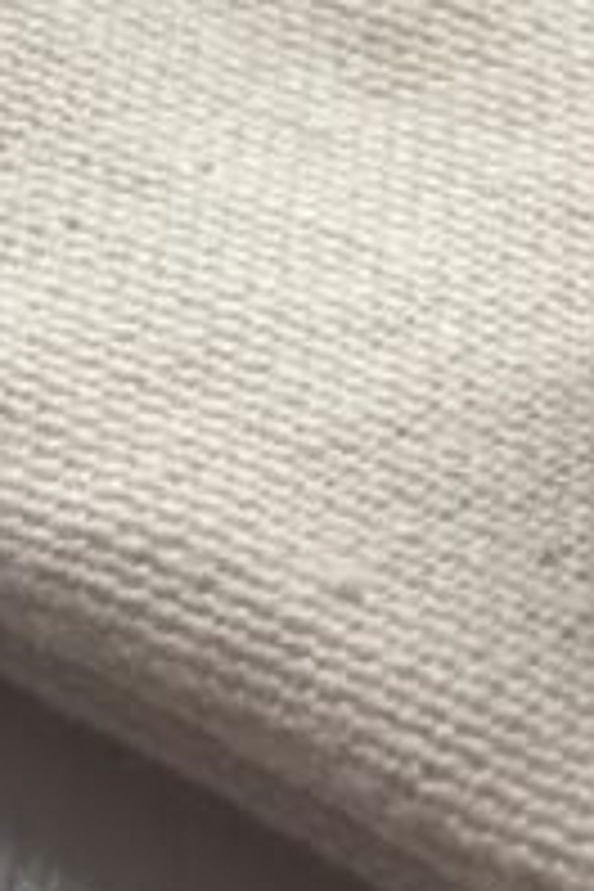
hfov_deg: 8.0
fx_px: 3861
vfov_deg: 12.8
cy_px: -234
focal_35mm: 156
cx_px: 1534
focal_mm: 4.15
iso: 32
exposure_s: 1/115
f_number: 2.2
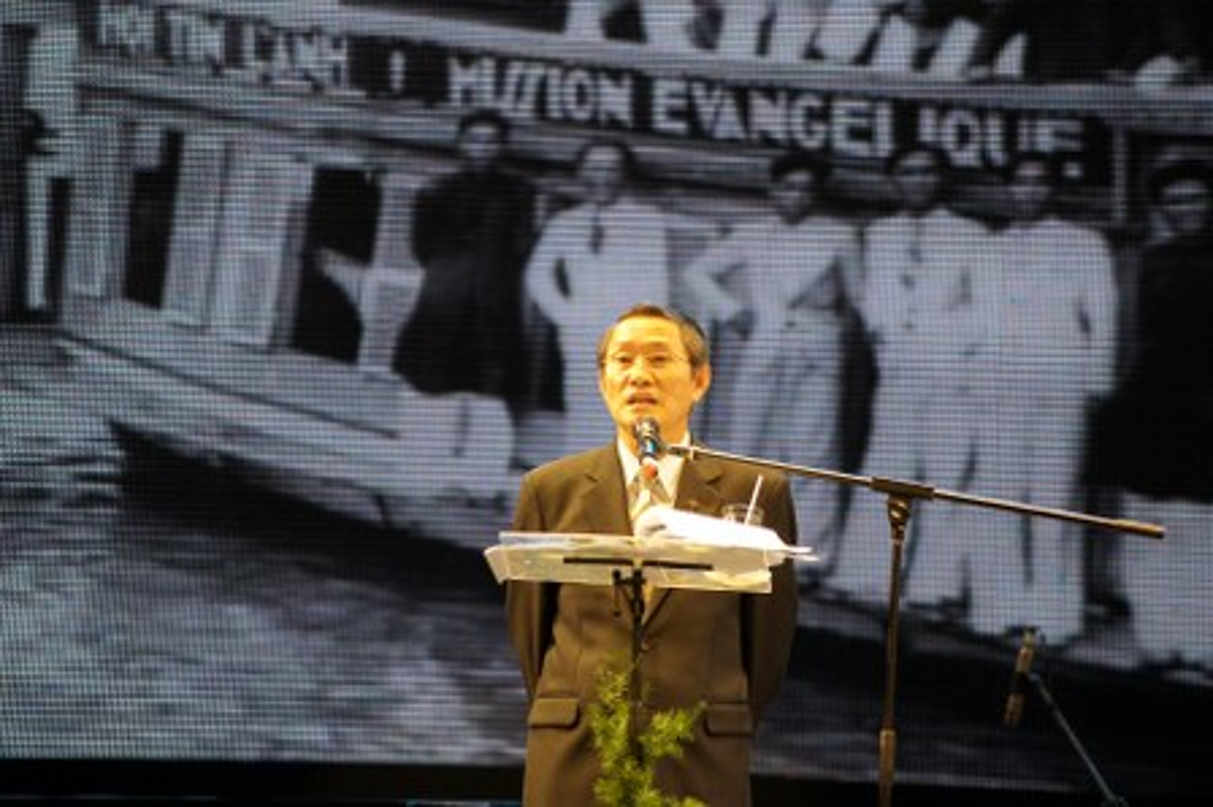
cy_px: 404
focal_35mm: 210
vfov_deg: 6.5
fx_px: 7070
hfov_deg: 9.8
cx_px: 606
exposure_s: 1/250
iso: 1000
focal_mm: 140
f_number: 4.5
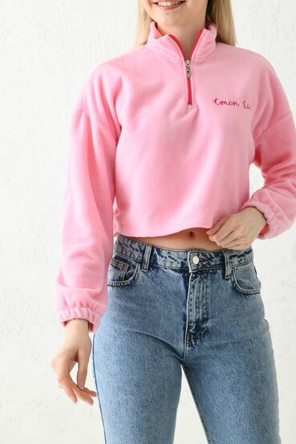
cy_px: 144
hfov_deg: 15.5
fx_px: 1086
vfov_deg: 23.0
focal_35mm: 88
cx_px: 181
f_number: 5.6
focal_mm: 65
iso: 100
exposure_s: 1/160
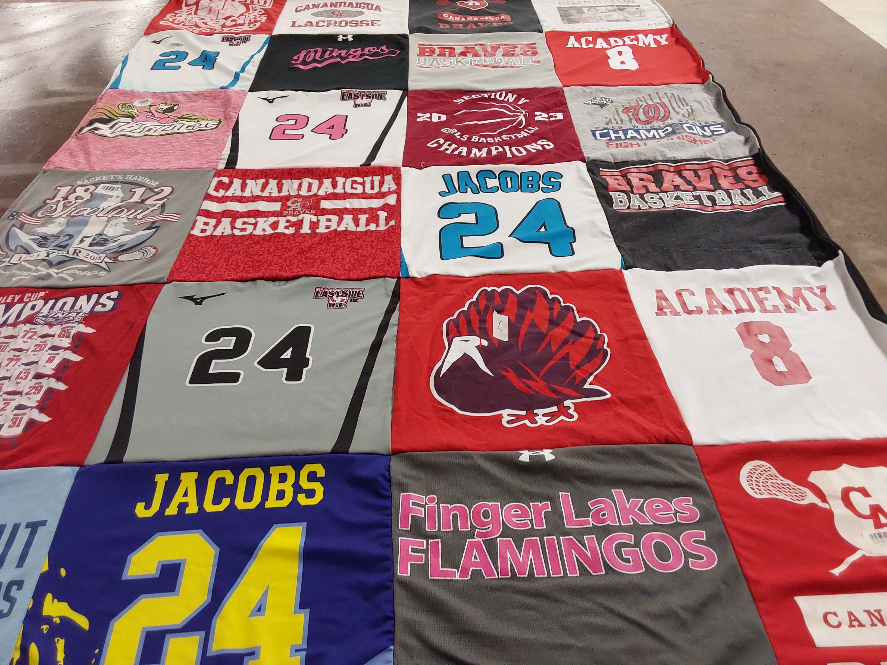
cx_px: 444
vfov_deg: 49.7
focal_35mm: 28
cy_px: 332
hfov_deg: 63.4
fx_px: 717
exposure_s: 1/50
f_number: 1.9
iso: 100
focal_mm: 2.91
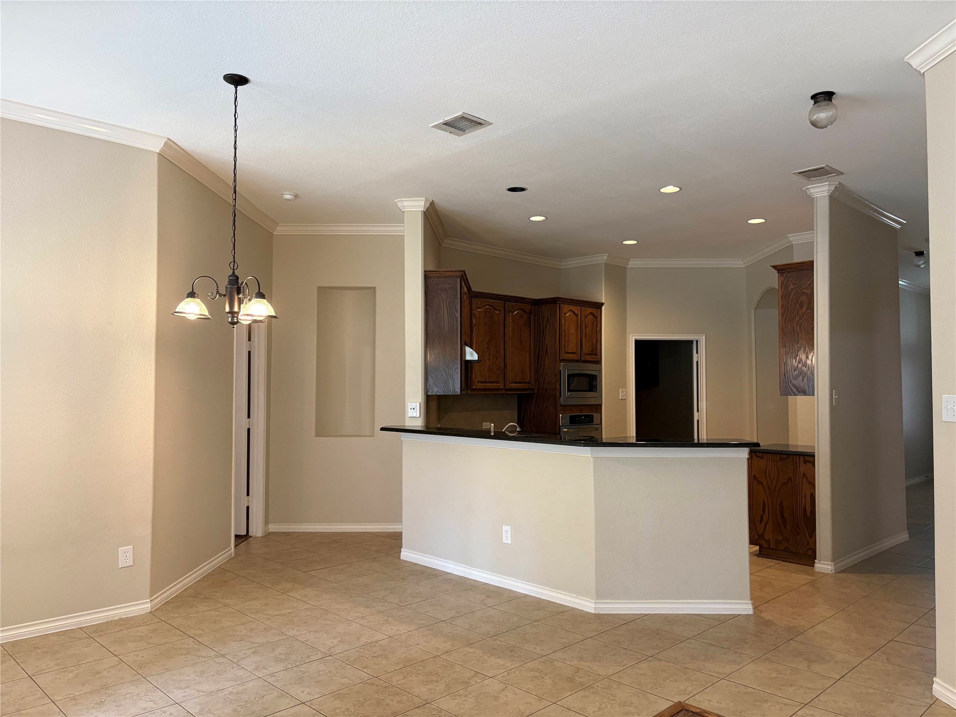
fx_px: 718
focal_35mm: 26
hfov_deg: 67.3
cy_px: 358
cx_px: 478
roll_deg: -0.5
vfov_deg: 53.1
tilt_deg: +3.1
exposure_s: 1/60
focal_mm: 5.96
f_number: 1.6
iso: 160
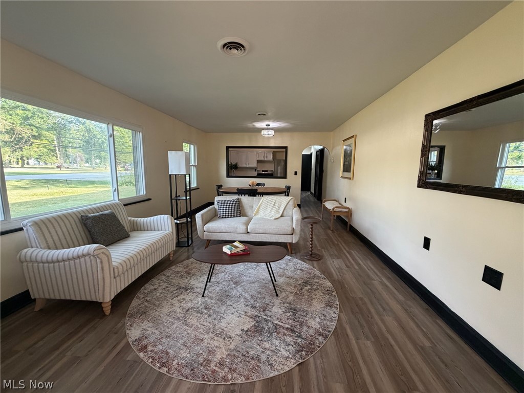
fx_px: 212
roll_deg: -0.6
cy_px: 196
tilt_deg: -8.4
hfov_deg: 102.1
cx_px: 262
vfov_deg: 85.7
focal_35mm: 14
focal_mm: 2.22
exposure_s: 1/121
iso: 320
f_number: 2.2
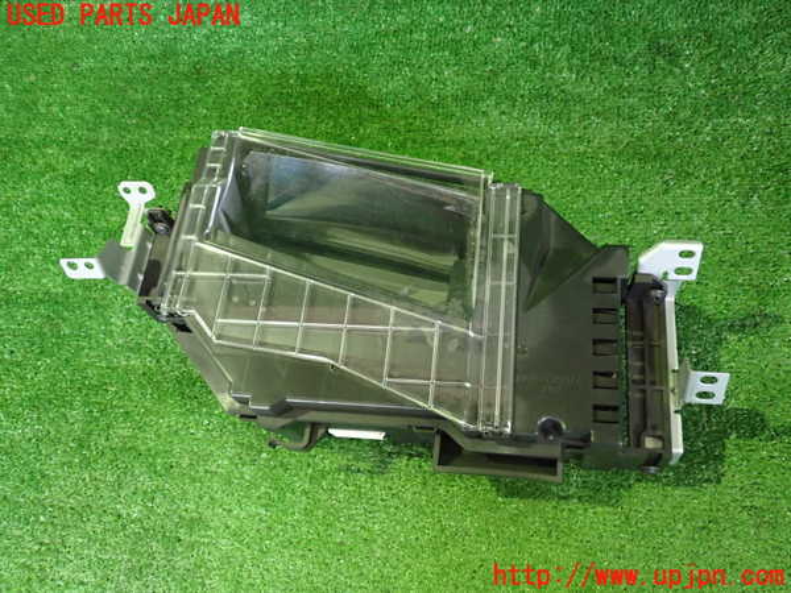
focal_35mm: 30
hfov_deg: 60.0
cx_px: 396
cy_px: 296
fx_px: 686
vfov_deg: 46.8
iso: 1000
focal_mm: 5.4
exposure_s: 1/30
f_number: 2.3
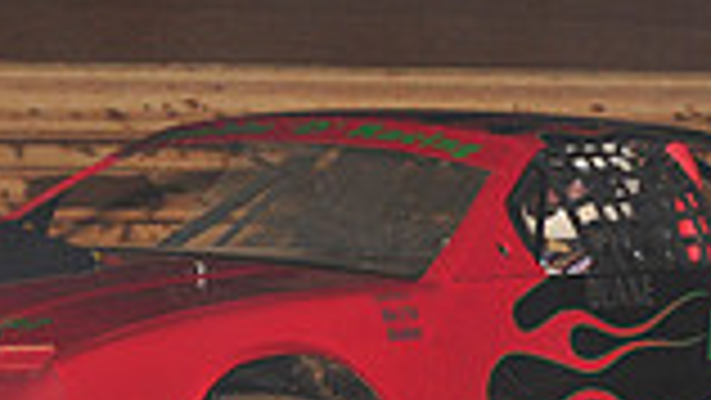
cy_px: 324
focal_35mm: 385
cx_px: 284
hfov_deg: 5.6
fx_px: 7261
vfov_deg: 3.2
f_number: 6.3
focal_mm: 100
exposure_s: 1/320
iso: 1000
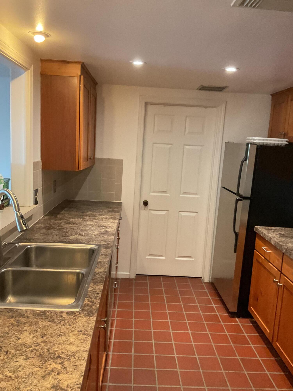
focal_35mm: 29
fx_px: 327
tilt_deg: -10.3
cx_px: 146
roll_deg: -2.3
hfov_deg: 48.2
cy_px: 196
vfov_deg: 61.7
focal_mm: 3
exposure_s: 1/60
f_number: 1.8
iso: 200
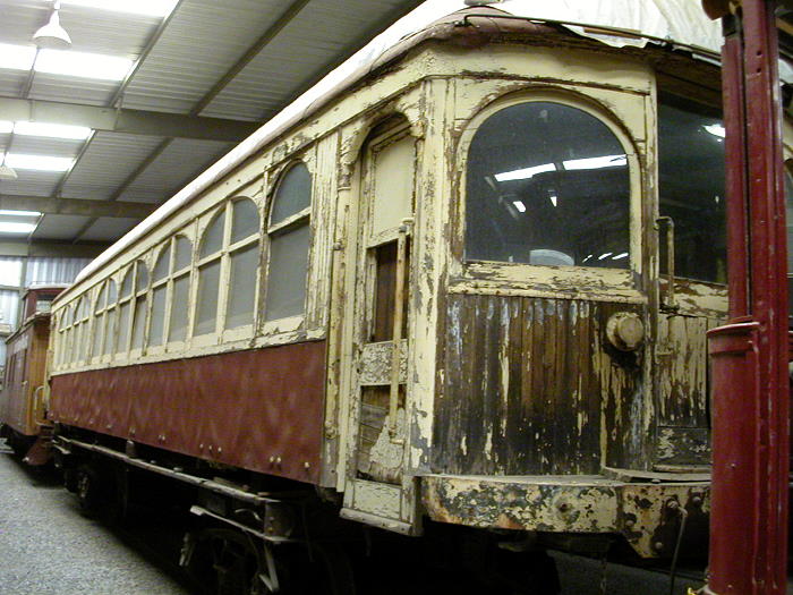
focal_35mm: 37
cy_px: 298
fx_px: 848
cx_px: 396
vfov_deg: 38.7
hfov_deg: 50.1
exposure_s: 1/26.4
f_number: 2.7
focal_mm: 5.6
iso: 385
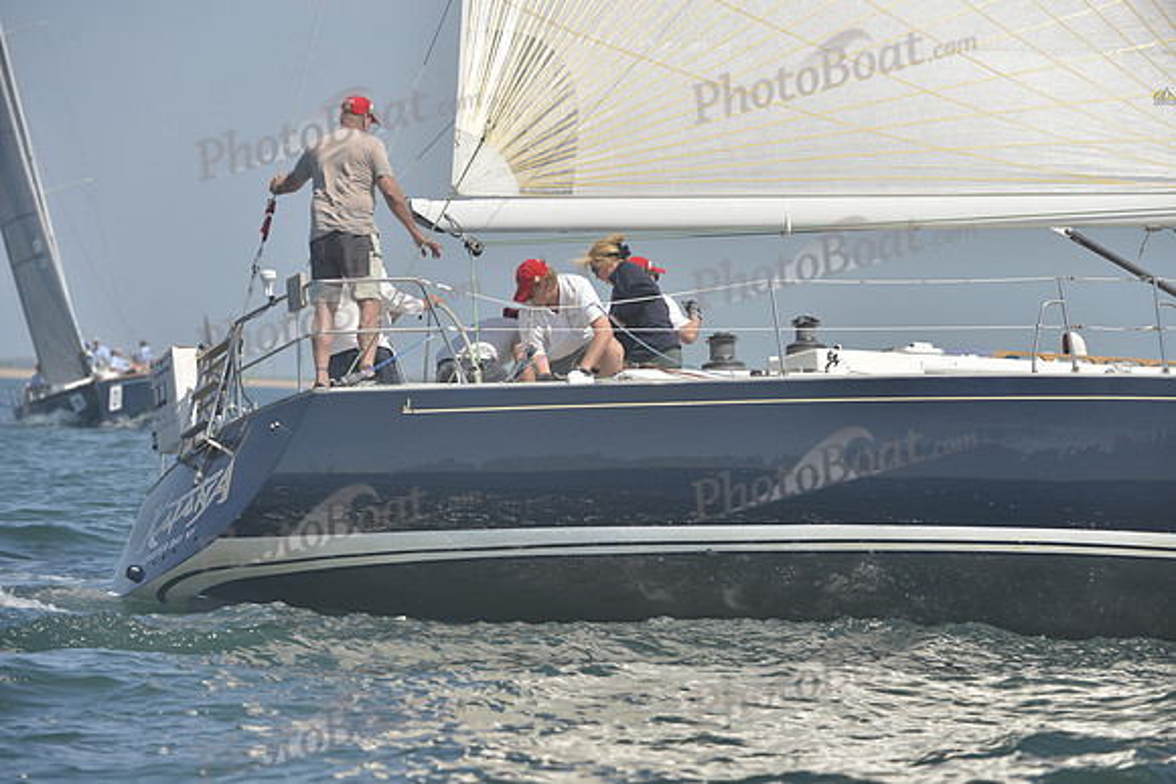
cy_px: 392
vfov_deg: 5.7
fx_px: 7841
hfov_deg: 8.6
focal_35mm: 240
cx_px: 588
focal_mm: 240
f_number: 8
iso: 280
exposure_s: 1/1000
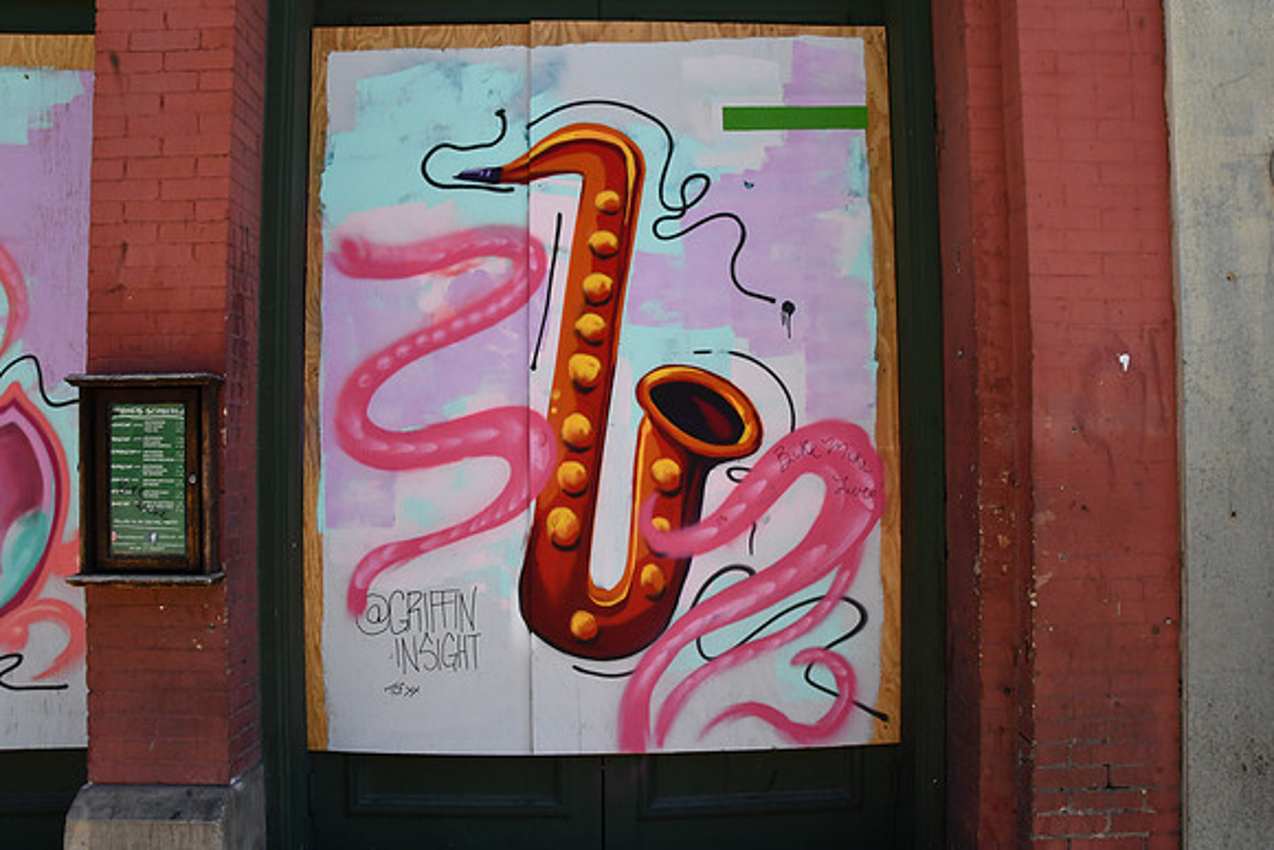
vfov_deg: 48.0
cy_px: 425
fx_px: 956
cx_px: 637
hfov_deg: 67.4
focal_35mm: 27
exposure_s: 1/125
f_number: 22
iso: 640
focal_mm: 18
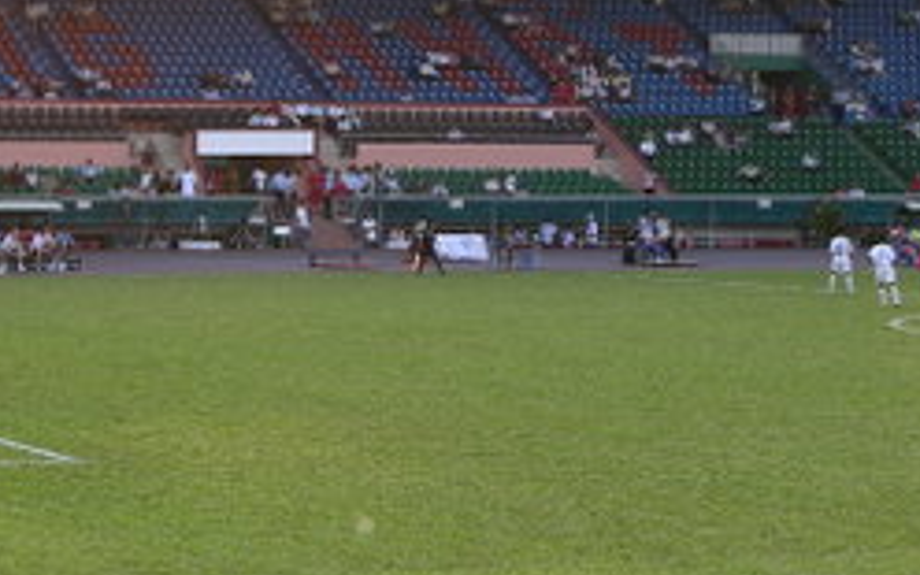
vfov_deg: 8.2
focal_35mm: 159
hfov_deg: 13.1
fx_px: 3987
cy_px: 93
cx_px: 223
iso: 50
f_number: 4
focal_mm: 23.7
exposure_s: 1/91.7
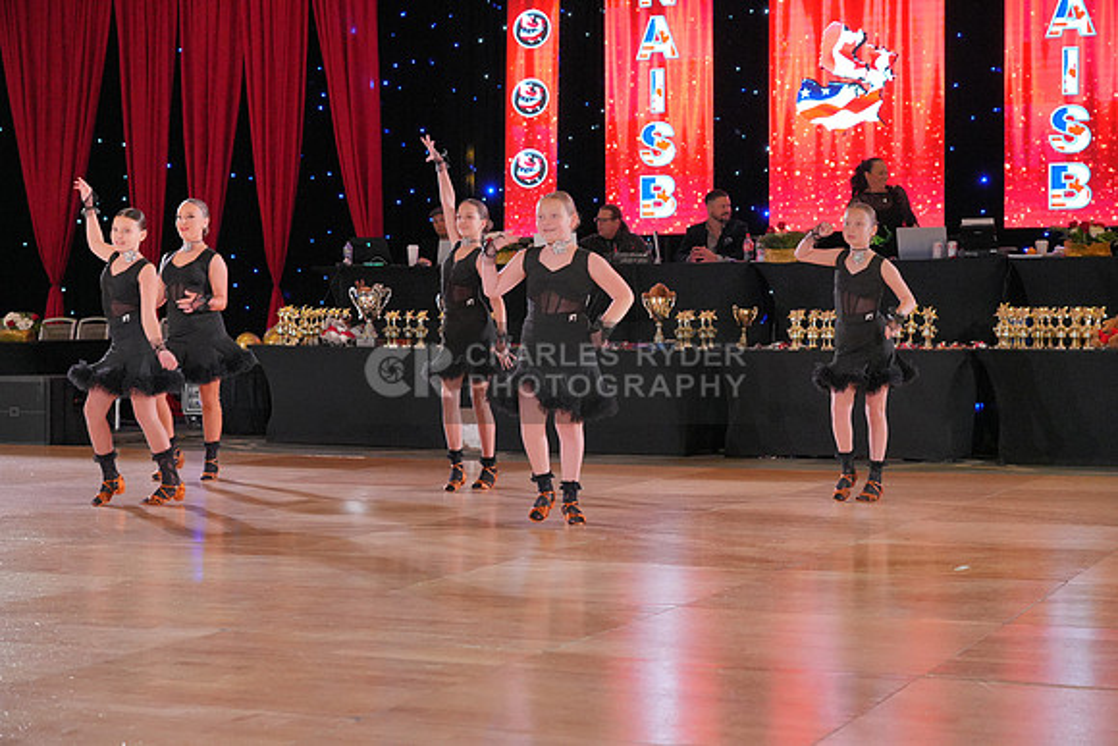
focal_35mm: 63
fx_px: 1957
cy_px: 373
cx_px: 559
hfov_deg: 31.9
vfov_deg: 21.6
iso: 5000
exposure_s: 1/400
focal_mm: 63
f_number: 5.6
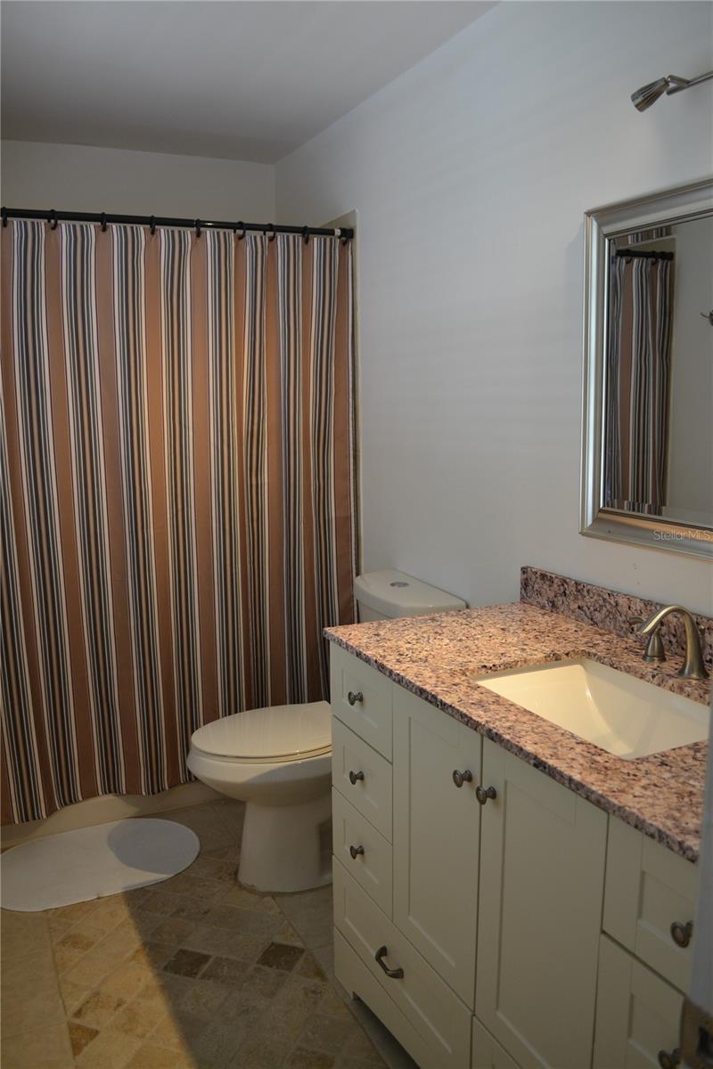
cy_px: 534
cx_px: 356
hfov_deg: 47.9
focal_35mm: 27
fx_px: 802
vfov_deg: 67.4
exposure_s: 1/60
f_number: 3.5
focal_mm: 18
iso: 450
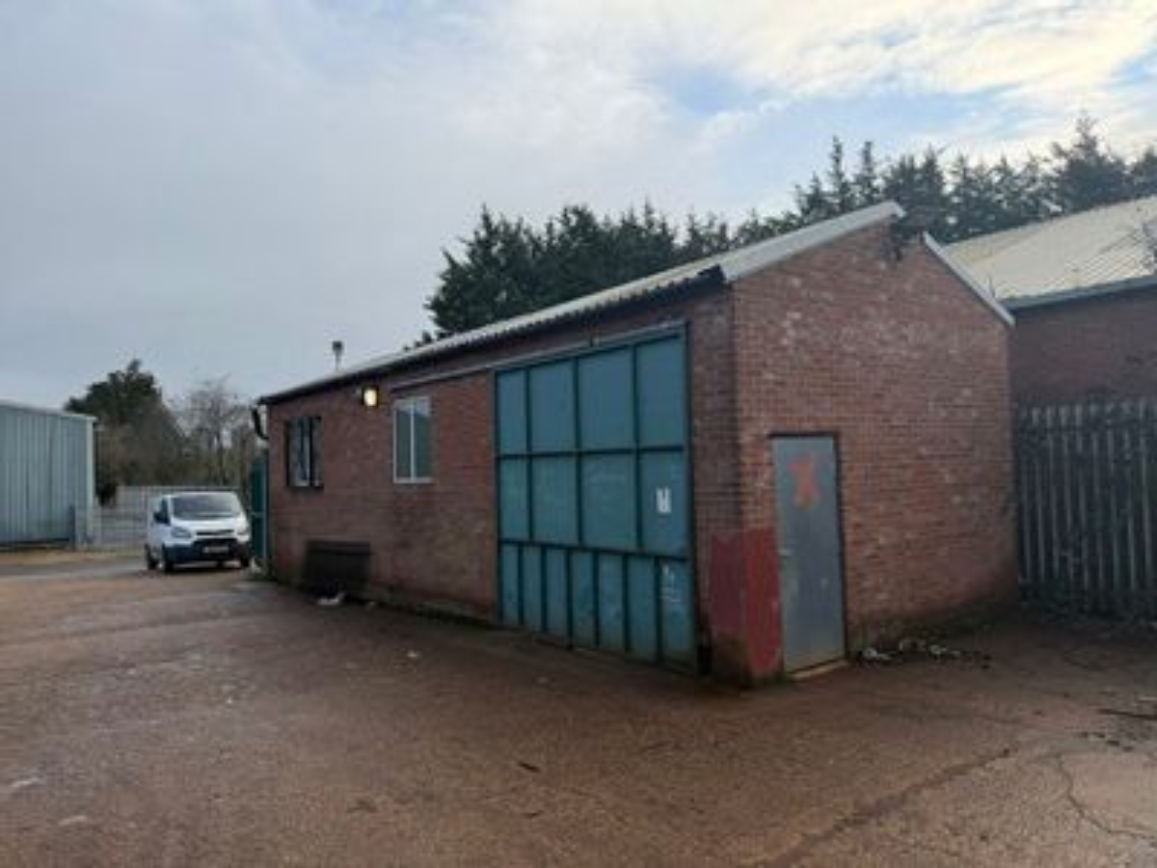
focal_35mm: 24
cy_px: 434
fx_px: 802
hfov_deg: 71.6
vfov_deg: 56.8
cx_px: 578
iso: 100
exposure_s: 1/1949
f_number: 1.78
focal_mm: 6.76
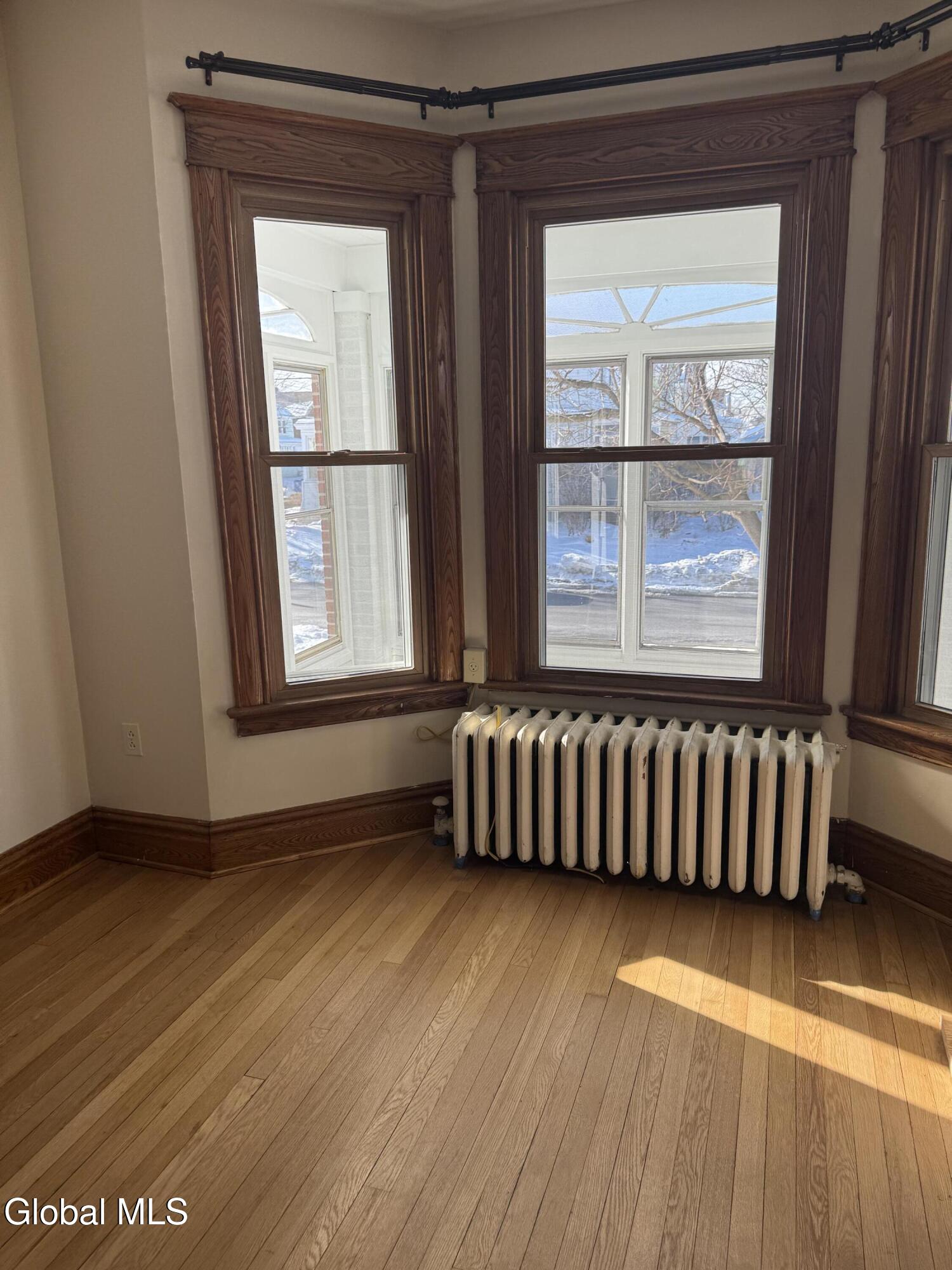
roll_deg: +1.4
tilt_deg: -9.9
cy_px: 635
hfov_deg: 56.8
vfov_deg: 71.6
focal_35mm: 24
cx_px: 476
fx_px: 880
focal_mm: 6.76
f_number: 1.78
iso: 80
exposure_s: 1/439
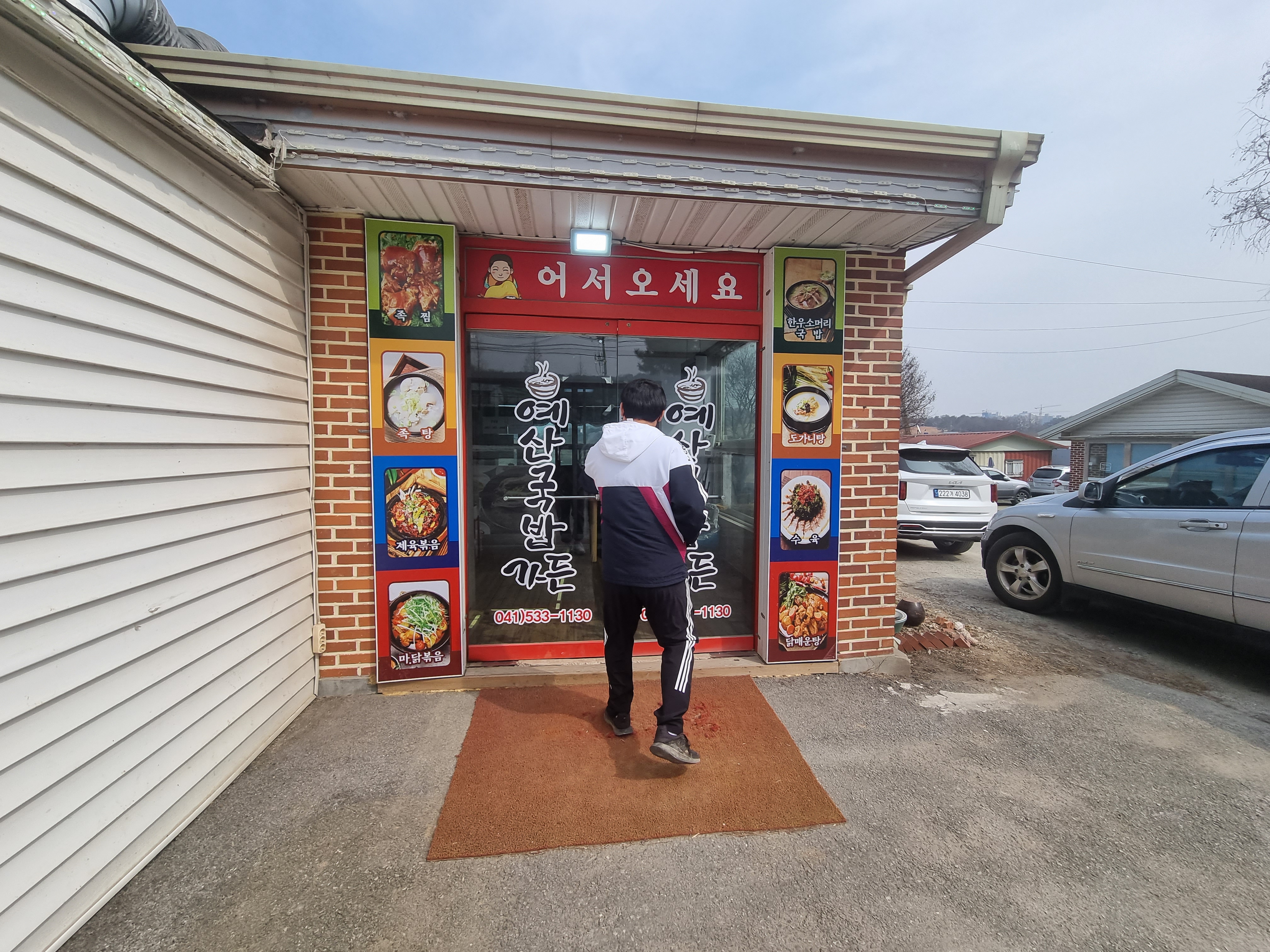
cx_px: 635
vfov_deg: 89.9
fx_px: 477
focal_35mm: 13
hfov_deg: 106.2
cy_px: 476
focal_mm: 2.2
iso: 50
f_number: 2.2
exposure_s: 1/1540
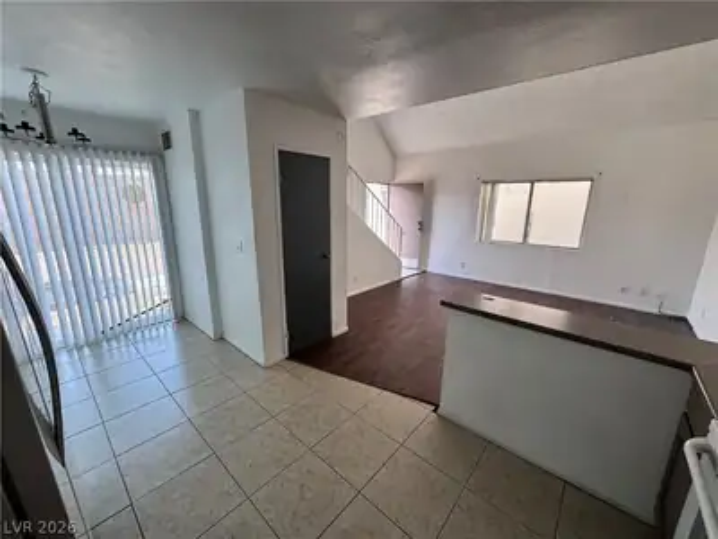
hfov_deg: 102.1
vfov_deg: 85.7
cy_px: 270
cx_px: 359
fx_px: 290
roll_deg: -1.1
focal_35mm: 14
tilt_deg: -11.7
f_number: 2.2
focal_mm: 2.22
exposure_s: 1/99
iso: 80
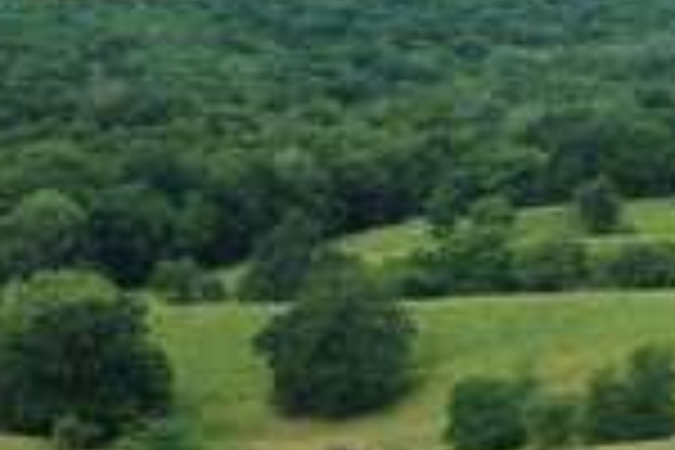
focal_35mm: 168
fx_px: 3150
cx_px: 752
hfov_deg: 12.0
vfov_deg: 7.8
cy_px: 891
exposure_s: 1/320
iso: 100
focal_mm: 10.26
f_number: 5
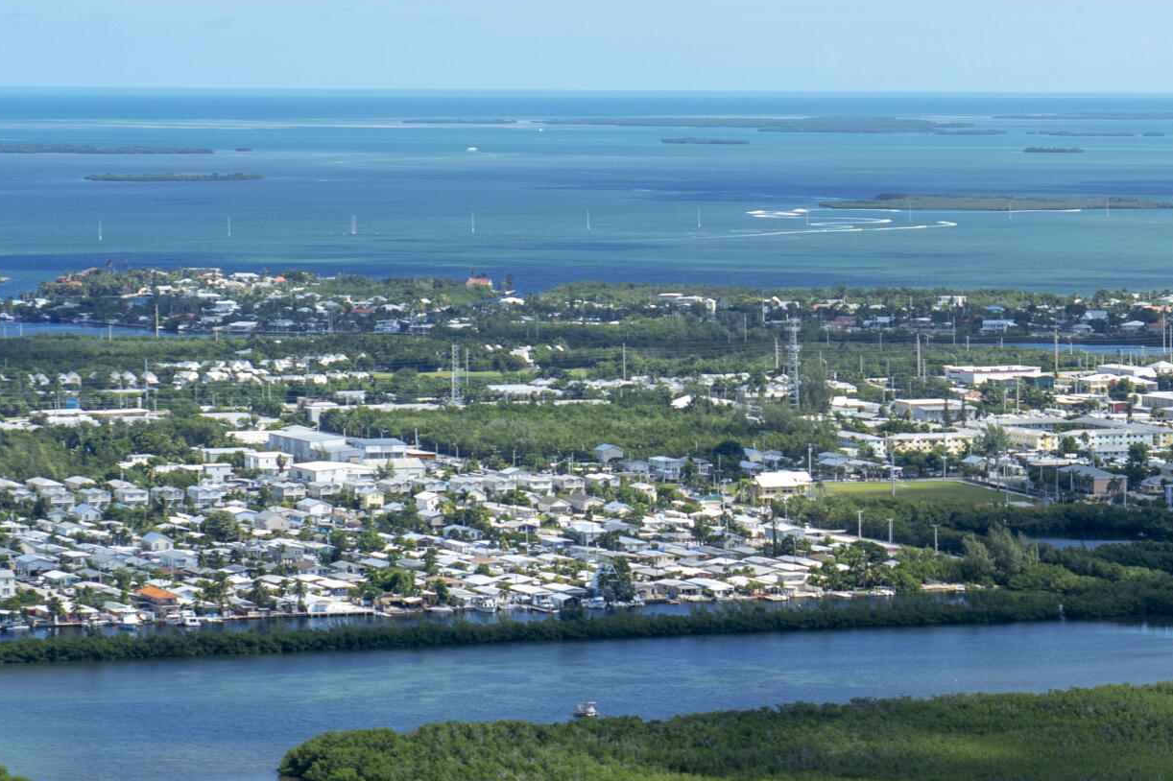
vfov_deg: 8.4
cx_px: 1230
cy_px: 642
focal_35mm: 162
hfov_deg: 12.5
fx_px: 5277
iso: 320
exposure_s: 1/500
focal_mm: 66
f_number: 5.6
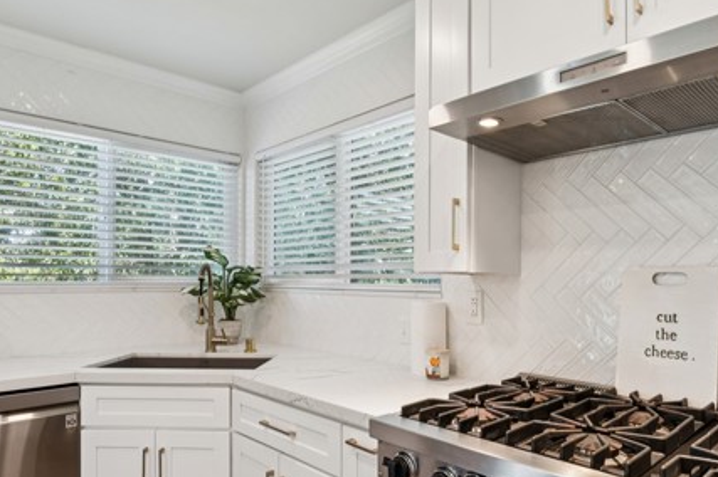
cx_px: 387
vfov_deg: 51.4
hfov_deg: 72.0
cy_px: 280
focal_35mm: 25
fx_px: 493
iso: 100
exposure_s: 1/3.33
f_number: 13
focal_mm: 16.5
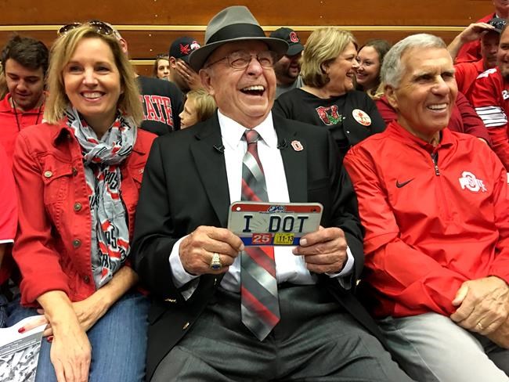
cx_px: 254
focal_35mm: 29
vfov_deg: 48.3
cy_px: 191
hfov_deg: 61.6
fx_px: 427
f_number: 2.2
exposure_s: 1/15
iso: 80
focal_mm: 4.15
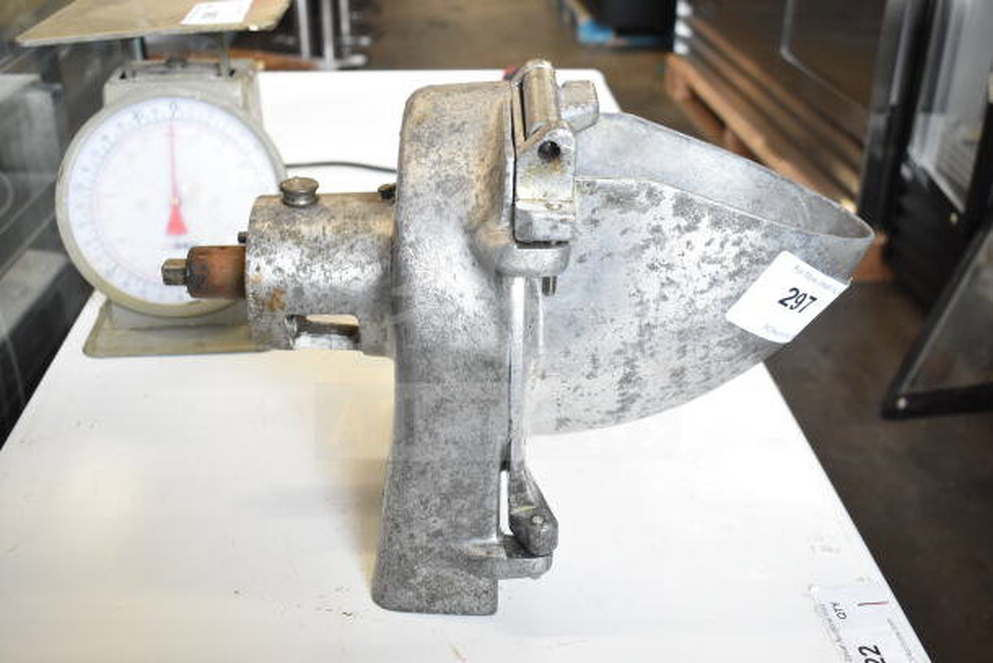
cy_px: 332
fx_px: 1035
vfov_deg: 35.5
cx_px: 496
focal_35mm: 38
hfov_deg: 51.3
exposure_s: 1/80
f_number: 4.5
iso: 1600
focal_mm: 25
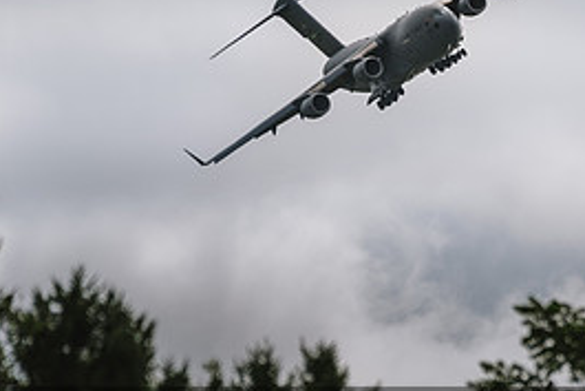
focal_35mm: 1095
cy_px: 220
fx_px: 17803
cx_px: 444
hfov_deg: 1.9
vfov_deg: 1.3
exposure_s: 1/1250
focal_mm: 500
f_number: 5.6
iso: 64
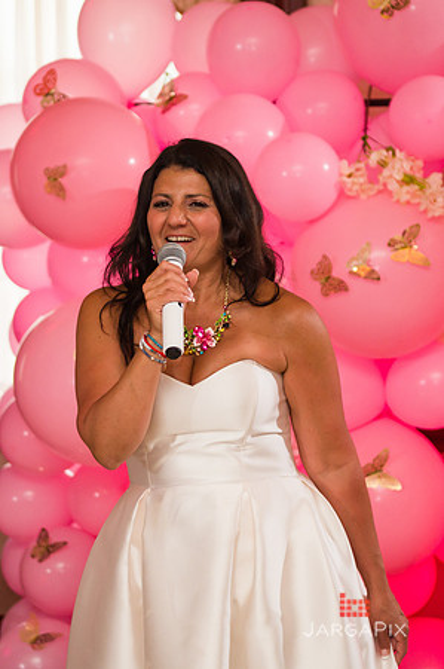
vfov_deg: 19.8
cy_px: 298
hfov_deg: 13.2
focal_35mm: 103
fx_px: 1913
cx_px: 188
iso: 800
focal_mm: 62
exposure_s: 1/200
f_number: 3.2
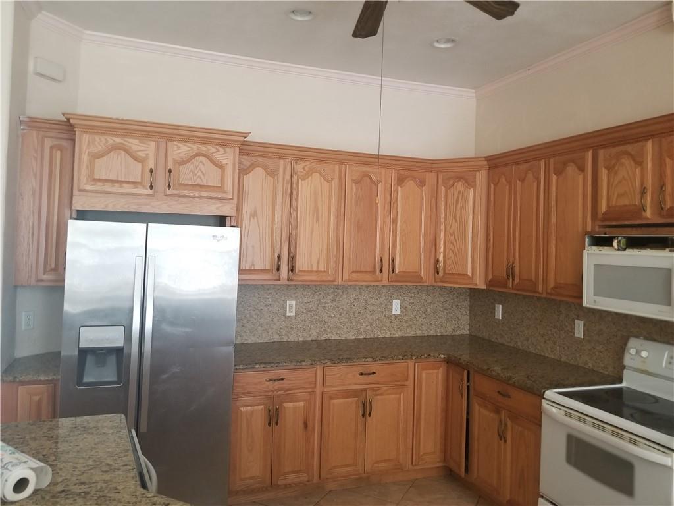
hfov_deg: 67.3
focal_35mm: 26
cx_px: 337
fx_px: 506
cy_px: 253
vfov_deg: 53.1
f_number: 1.7
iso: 200
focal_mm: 4.25
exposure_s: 1/14
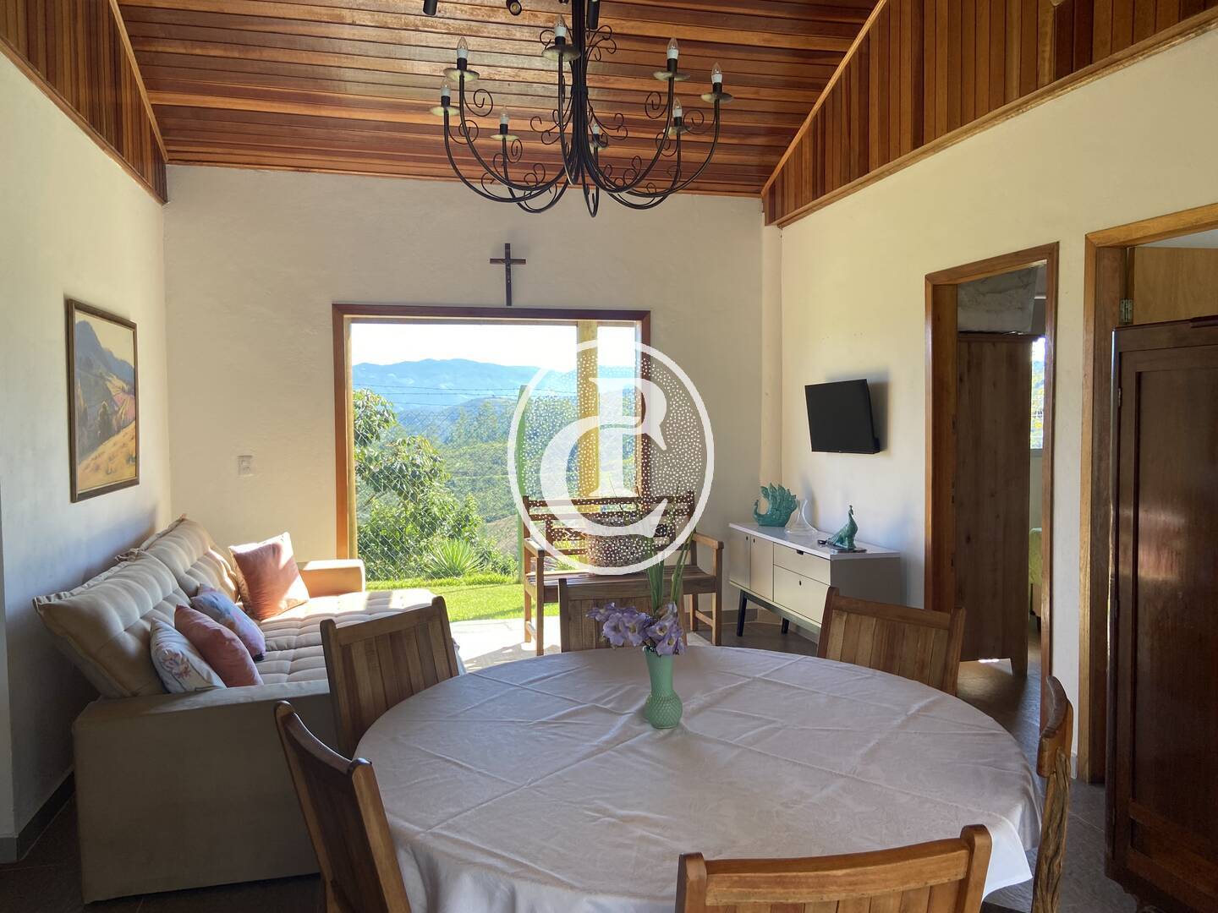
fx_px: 915
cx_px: 609
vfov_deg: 53.1
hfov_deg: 67.3
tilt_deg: -3.9
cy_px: 456
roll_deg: +0.9
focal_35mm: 26
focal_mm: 4.25
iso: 32
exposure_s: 1/179
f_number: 1.8
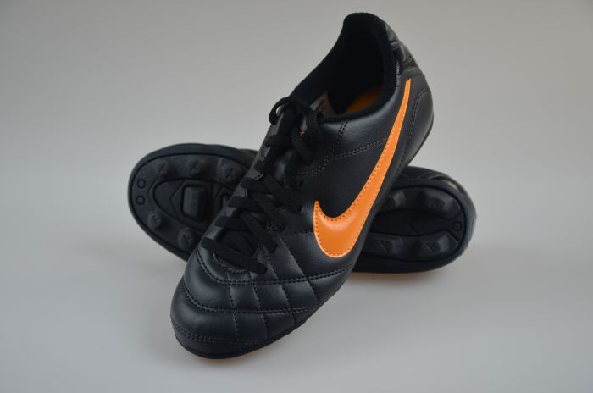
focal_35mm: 78
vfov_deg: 17.4
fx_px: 1282
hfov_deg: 26.0
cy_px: 196
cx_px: 296
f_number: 5
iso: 400
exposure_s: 1/100
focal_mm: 52
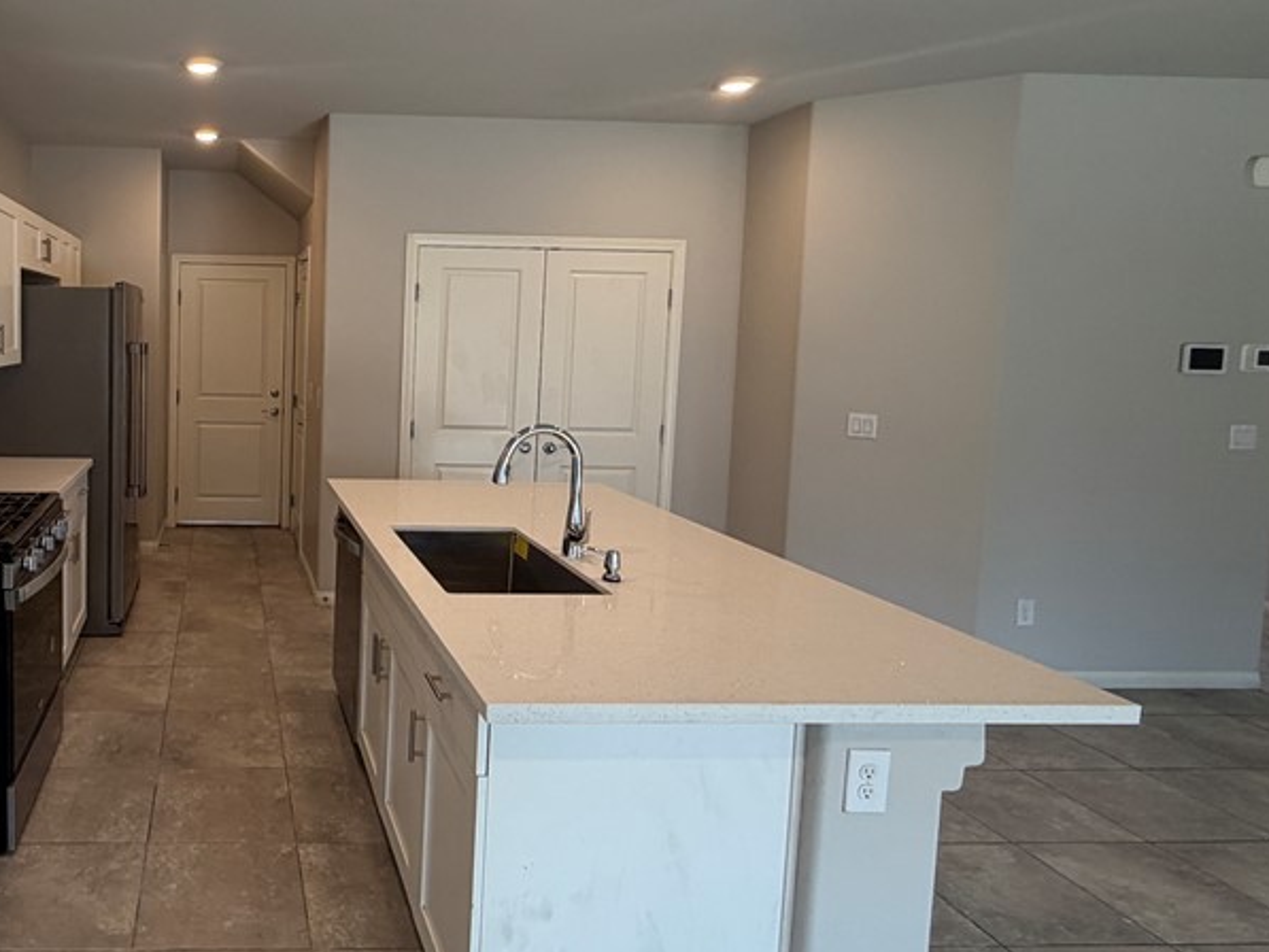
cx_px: 261
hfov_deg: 65.4
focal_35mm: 24
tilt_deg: -4.7
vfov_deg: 56.5
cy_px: 391
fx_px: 880
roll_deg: -1.9
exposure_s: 1/120
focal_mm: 2.22
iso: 125
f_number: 2.2
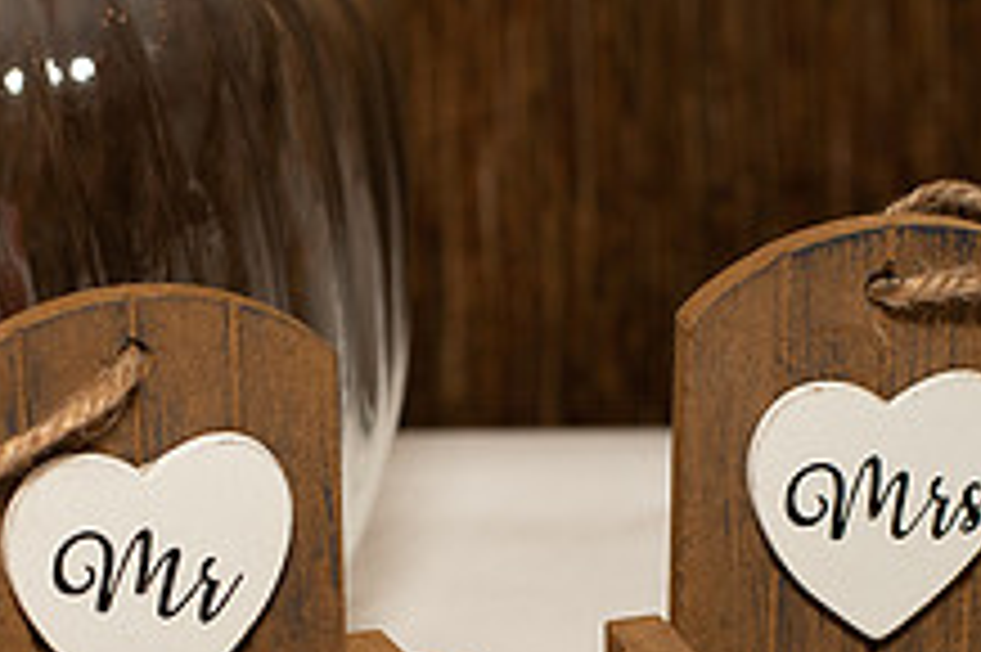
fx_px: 3621
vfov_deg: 10.1
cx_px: 248
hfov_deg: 15.4
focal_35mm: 133
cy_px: 866
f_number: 5.6
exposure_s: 1/200
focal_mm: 50
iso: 320
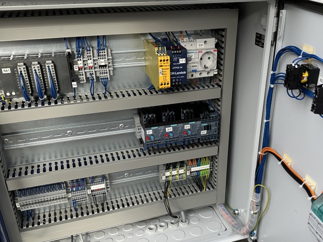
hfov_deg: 48.7
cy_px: 151
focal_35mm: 38
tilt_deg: -29.4
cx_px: 196
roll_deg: -1.1
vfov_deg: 37.5
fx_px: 355
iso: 80
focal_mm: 6.86
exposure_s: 1/477
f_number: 1.78
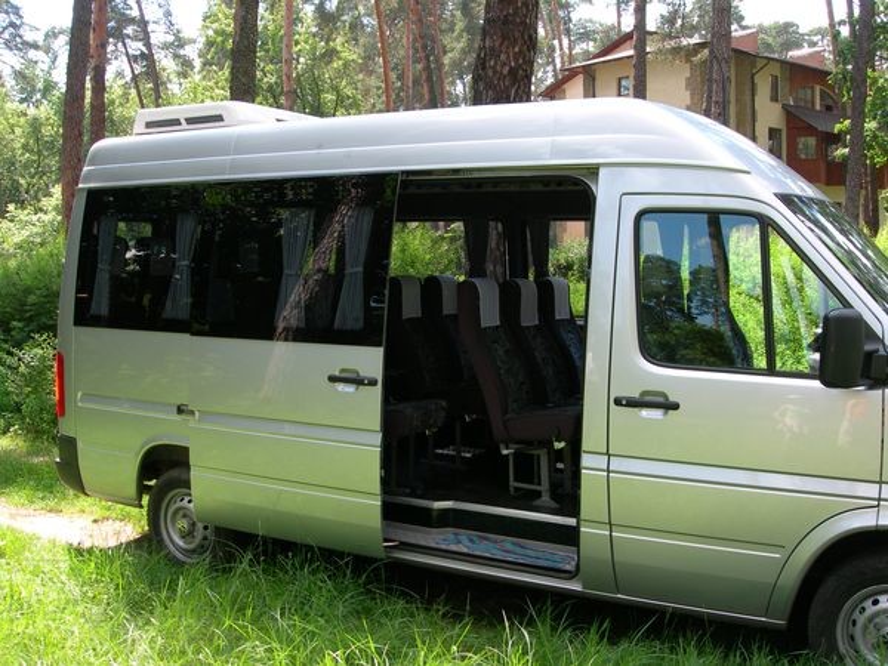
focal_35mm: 38
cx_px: 444
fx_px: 975
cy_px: 333
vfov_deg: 37.7
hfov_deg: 49.0
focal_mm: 7.8
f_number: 4.8
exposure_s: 1/86.6
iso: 50
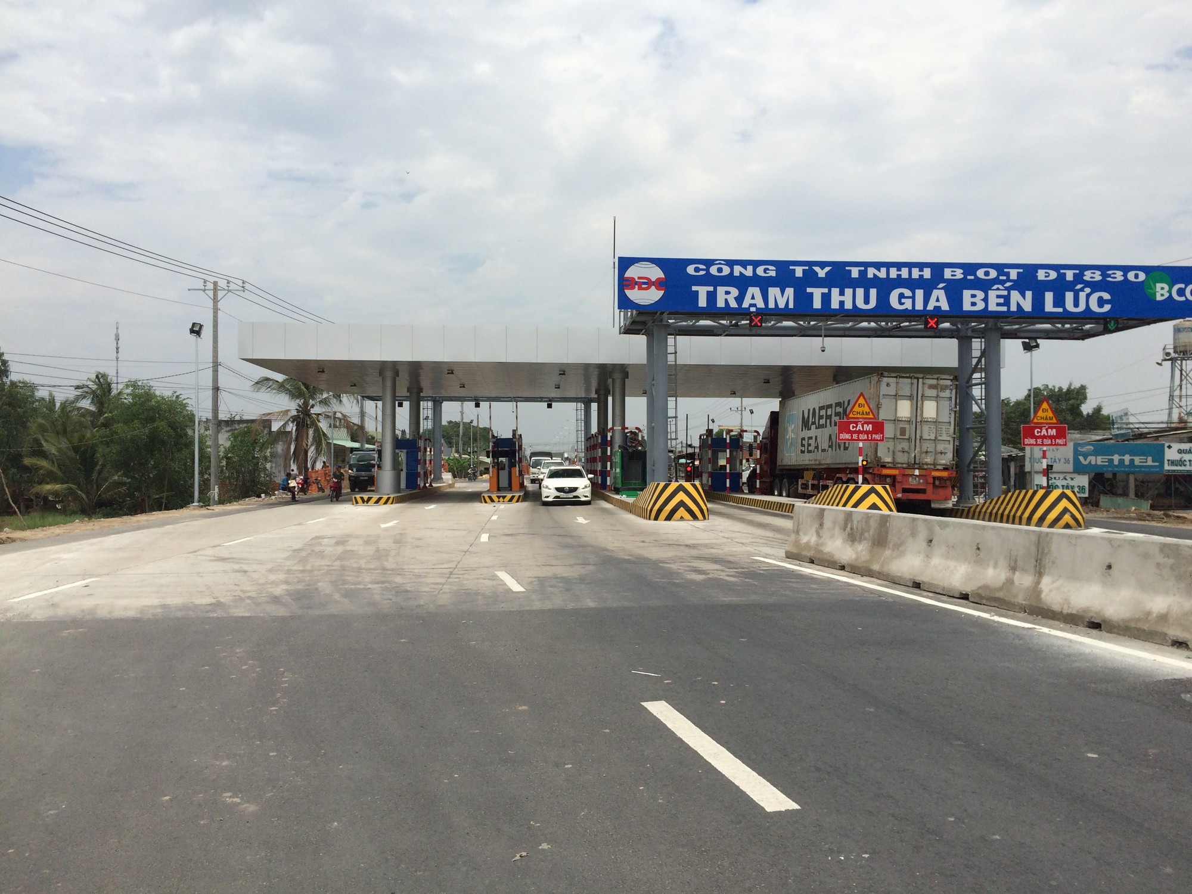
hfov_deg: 61.7
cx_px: 596
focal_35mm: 29
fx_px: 999
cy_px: 447
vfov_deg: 48.2
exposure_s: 1/3731
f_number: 2.2
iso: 32
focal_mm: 4.15
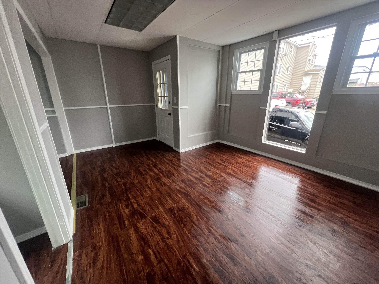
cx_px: 190
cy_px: 142
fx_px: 142
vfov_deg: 89.9
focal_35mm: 13
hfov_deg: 106.2
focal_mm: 1.57
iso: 320
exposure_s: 1/60.2
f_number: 1.8
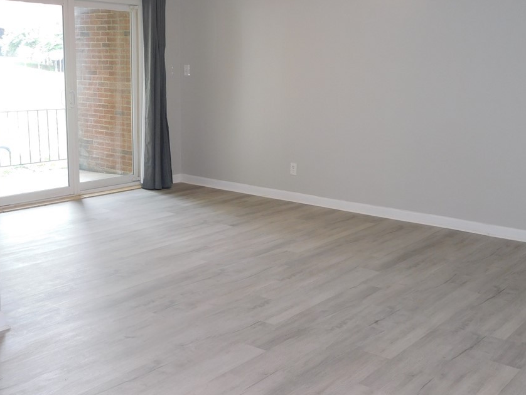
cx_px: 275
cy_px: 199
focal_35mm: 44
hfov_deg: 42.9
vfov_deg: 32.9
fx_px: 668
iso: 180
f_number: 3.5
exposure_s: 1/30
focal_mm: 6.3
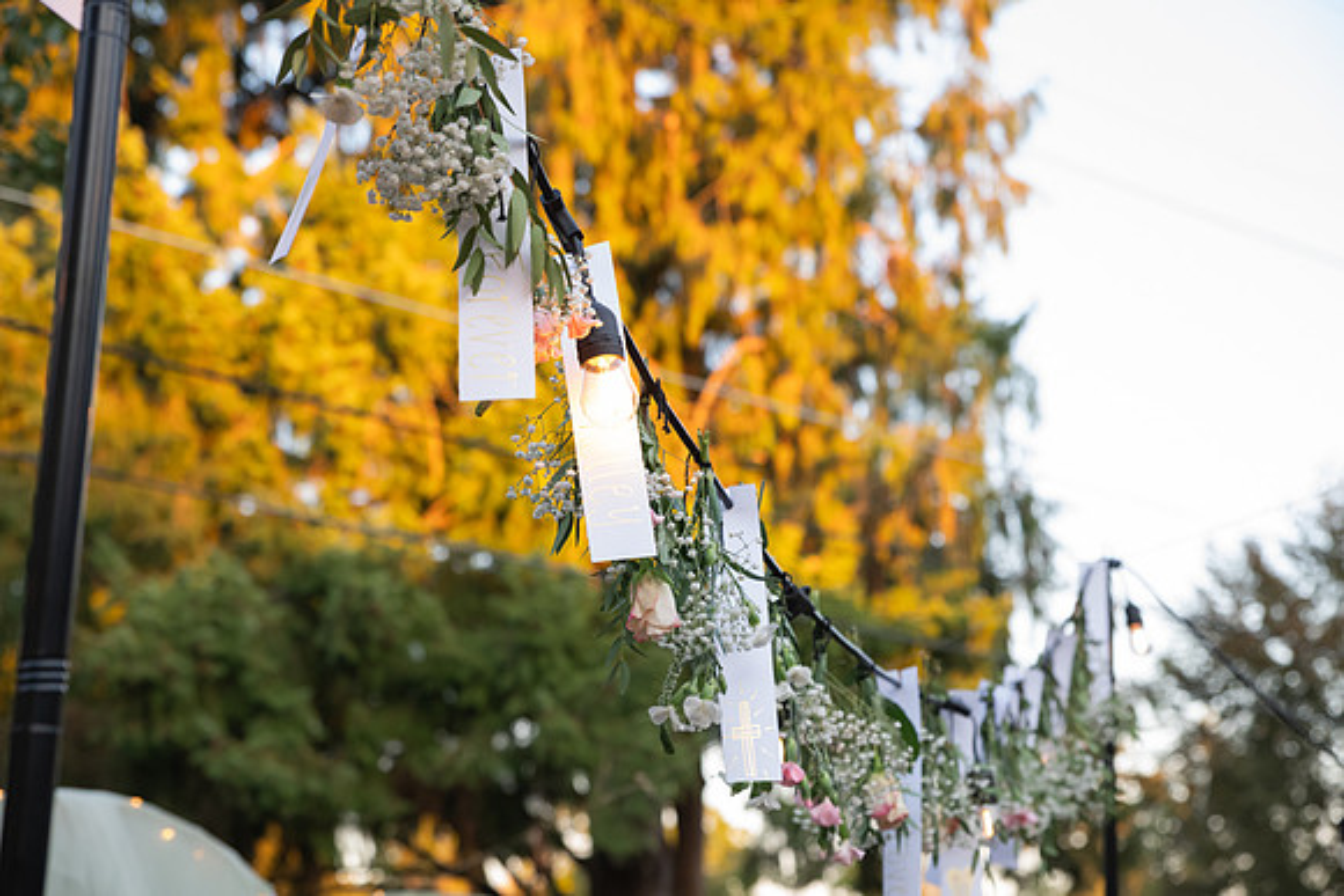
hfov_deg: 32.1
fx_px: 2339
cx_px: 672
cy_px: 453
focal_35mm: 63
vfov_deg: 21.7
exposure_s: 1/320
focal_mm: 60
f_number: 4
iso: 2000
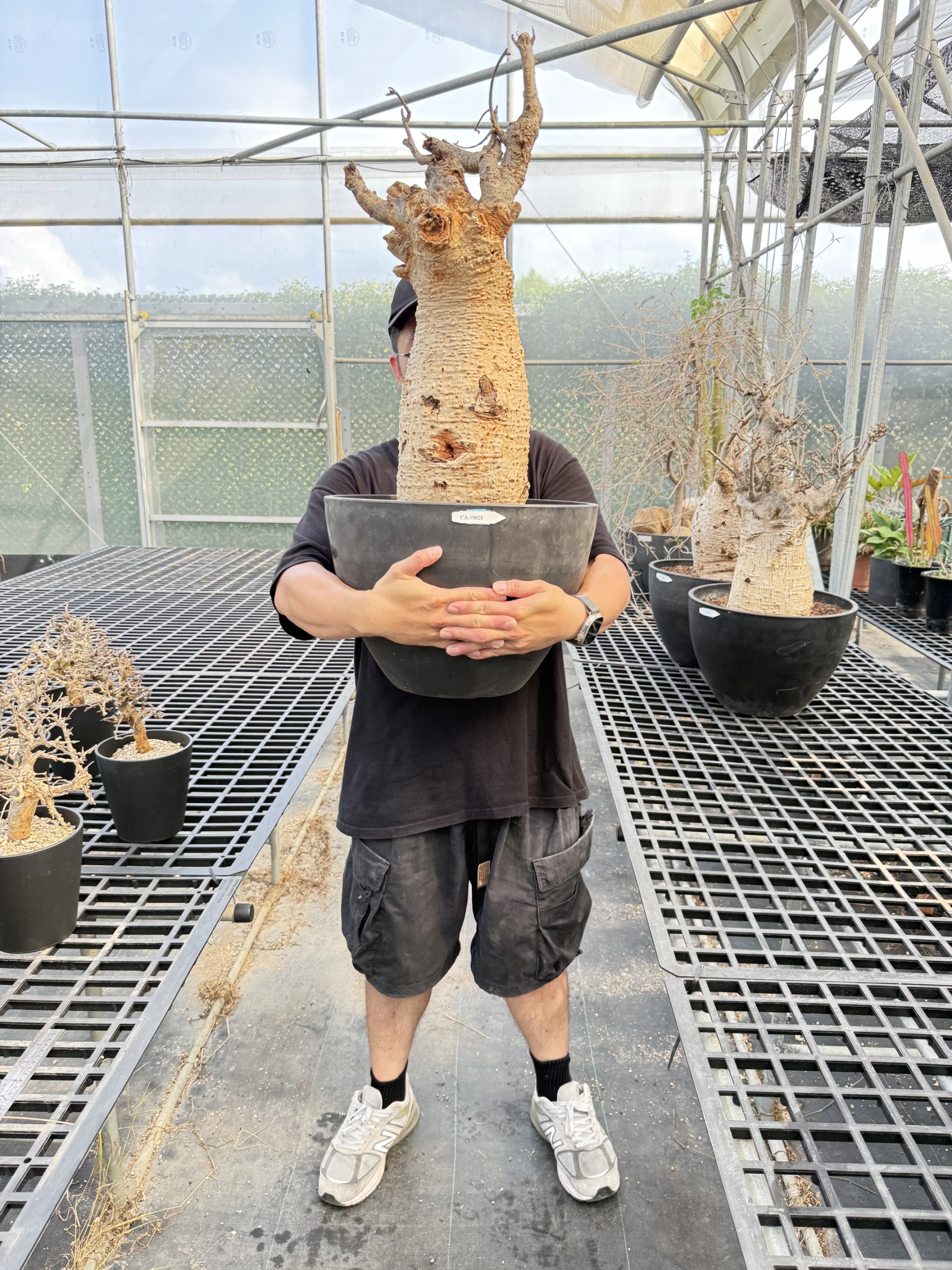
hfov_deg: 56.8
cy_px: 635
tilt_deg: -12.9
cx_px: 476
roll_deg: -1.4
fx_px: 880
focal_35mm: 24
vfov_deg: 71.6
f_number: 1.78
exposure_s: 1/230
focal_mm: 6.76
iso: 125
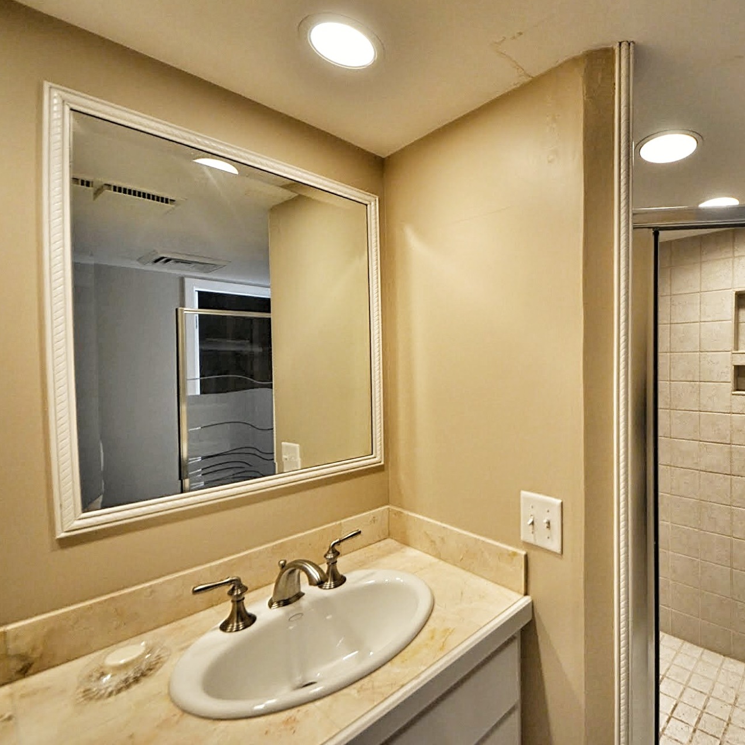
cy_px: 364
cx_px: 538
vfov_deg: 87.4
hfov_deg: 82.1
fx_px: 390
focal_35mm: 16
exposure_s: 1/60
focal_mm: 8
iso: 640
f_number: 4.5
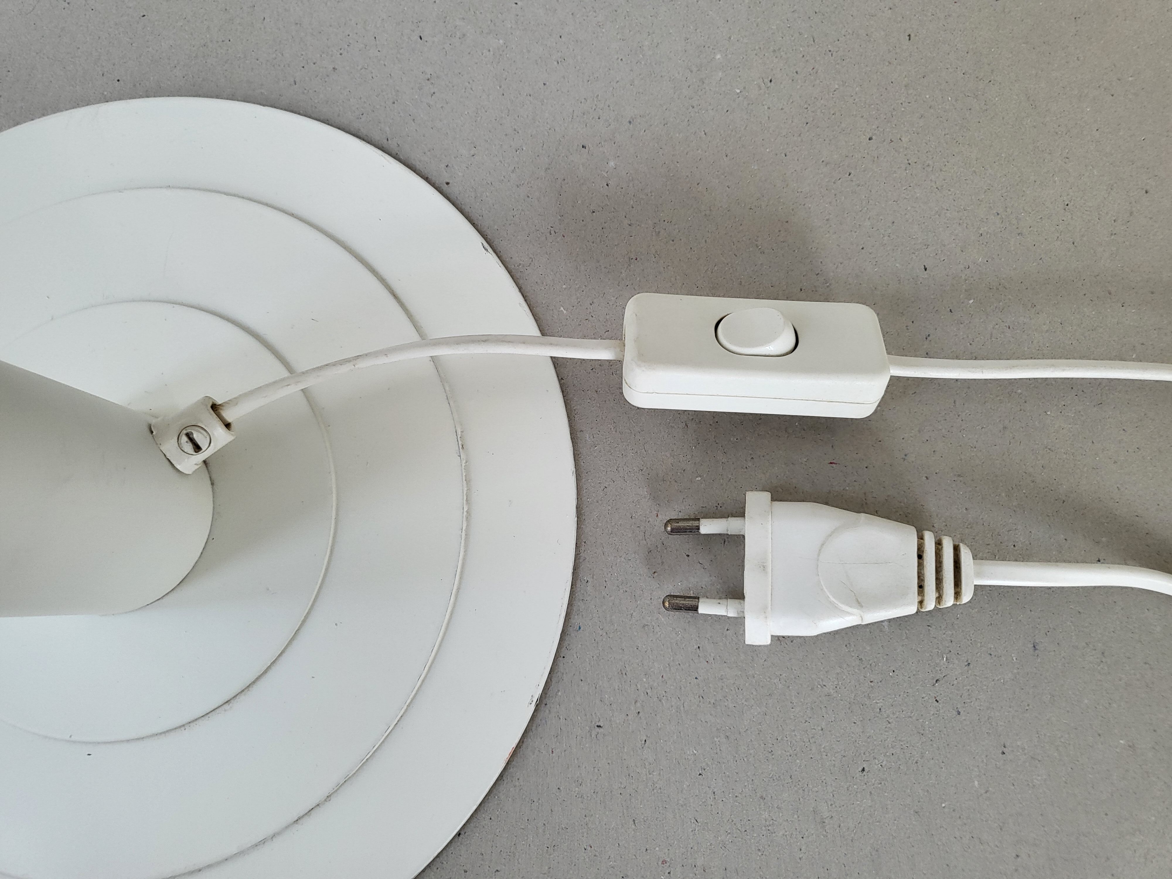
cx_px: 586
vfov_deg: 53.1
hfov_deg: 67.3
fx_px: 880
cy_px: 440
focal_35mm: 26
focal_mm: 4.25
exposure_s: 1/105
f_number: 1.8
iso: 50
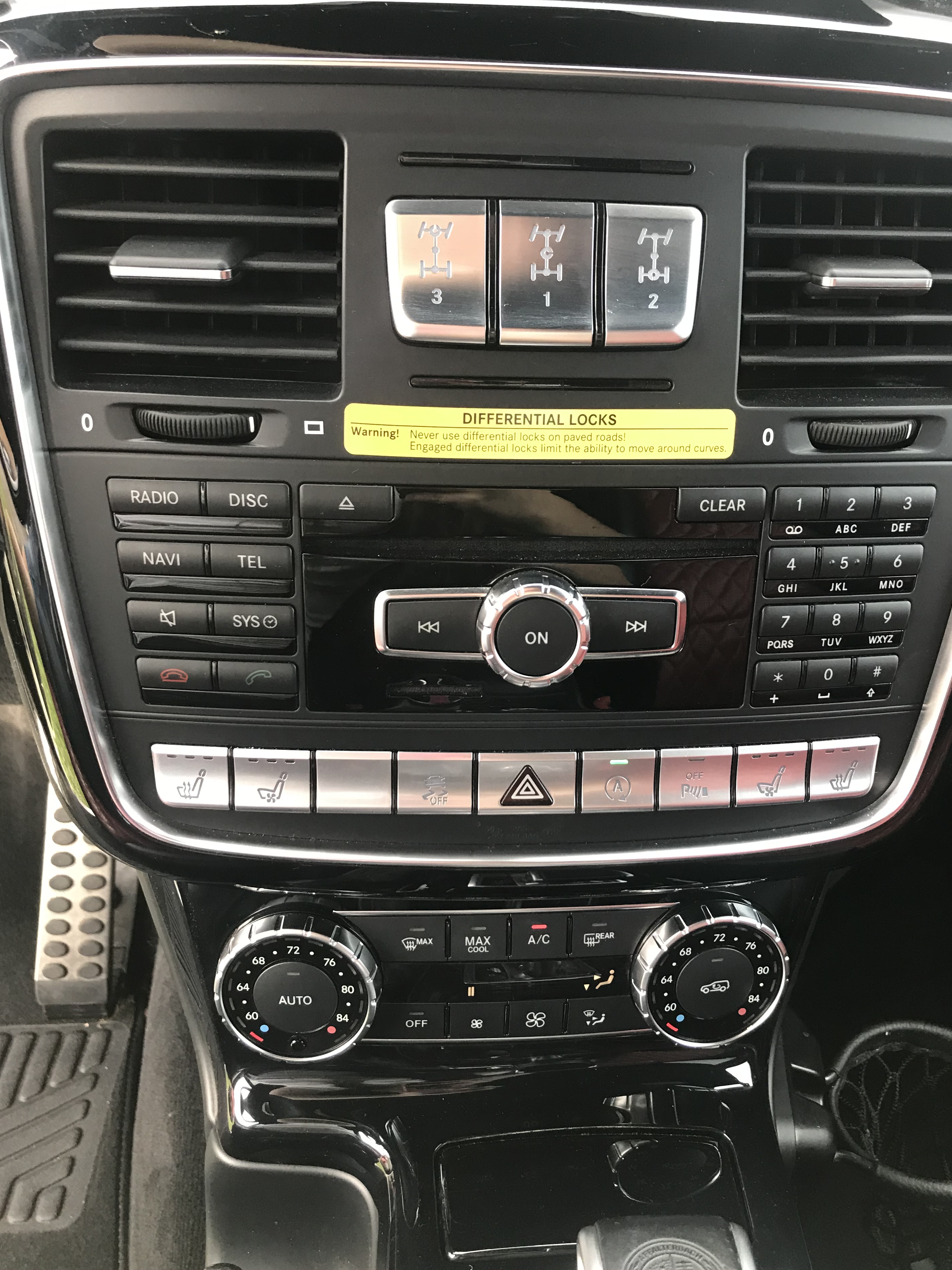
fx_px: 1100
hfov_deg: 46.8
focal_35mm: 30
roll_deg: -2.3
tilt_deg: -32.8
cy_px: 633
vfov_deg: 60.0
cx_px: 491
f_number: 1.8
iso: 32
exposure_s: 1/30
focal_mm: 3.99
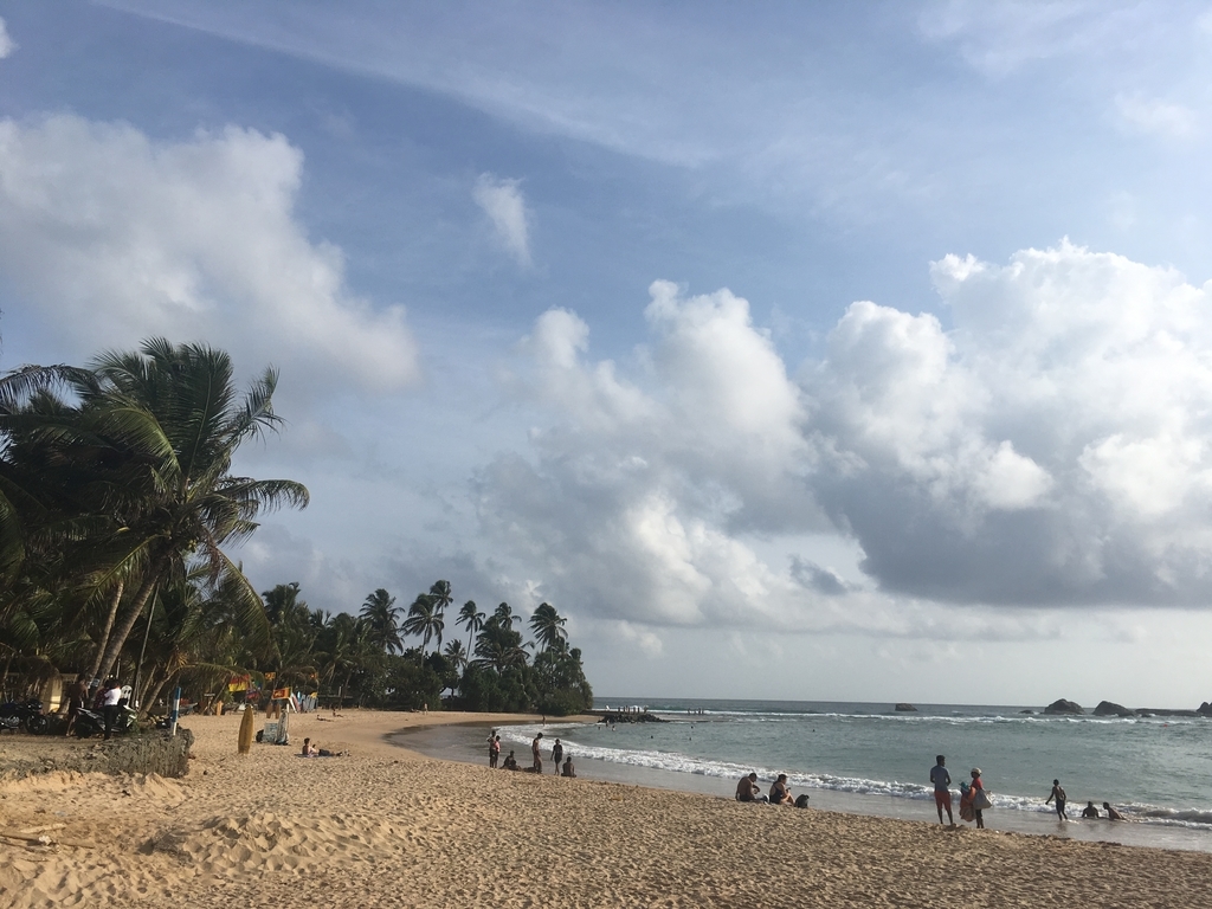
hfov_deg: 61.7
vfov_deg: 48.2
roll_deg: -1.1
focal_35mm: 29
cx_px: 606
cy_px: 454
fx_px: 1015
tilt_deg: +12.1
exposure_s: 1/3077
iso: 25
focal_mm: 4.15
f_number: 2.2
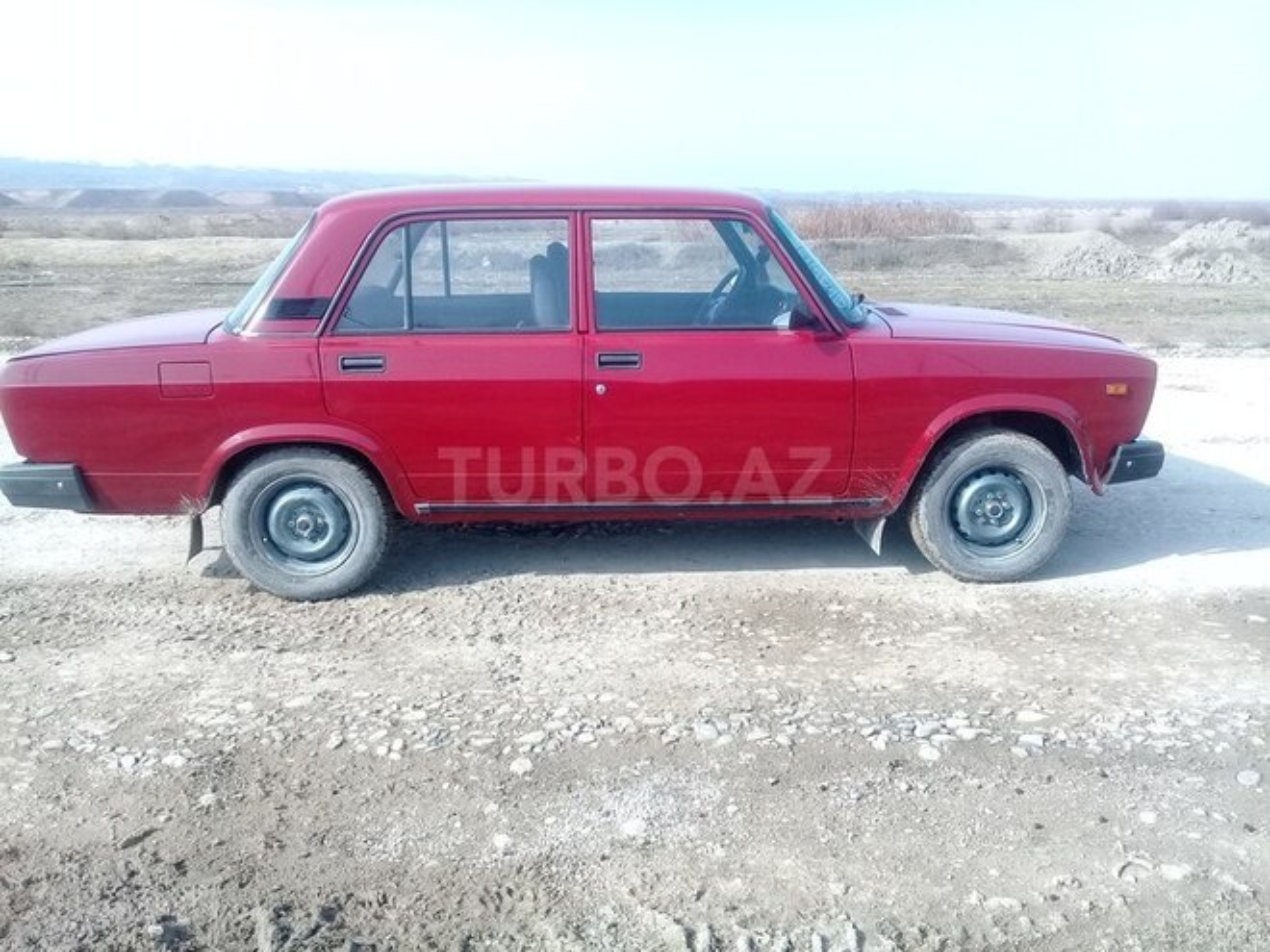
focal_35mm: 31
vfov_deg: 45.4
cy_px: 476
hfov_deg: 58.4
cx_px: 635
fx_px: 1137
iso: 64
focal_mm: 3.3
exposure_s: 1/572
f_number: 2.2
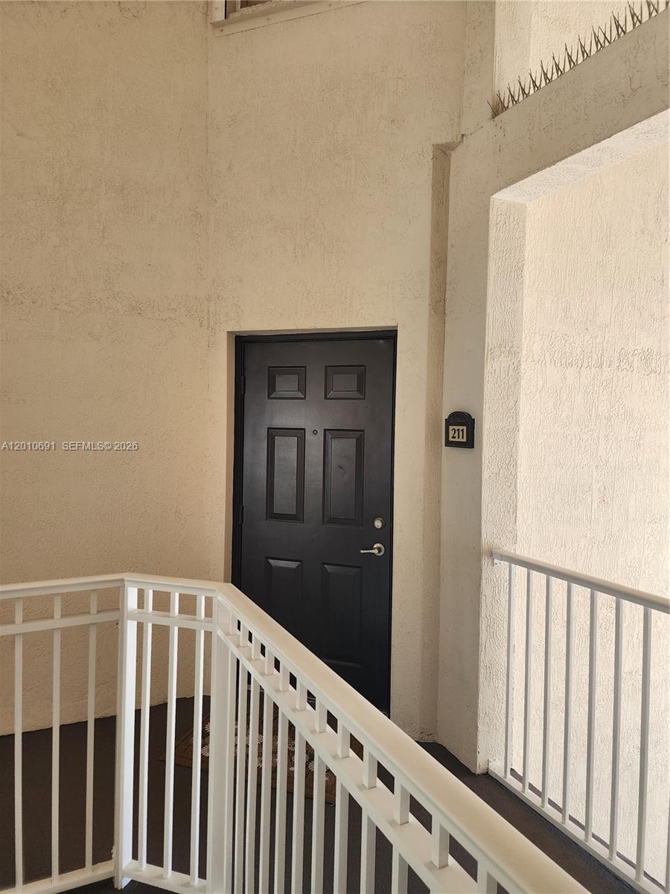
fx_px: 594
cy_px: 447
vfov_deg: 73.9
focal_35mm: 23
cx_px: 335
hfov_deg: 58.9
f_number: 1.8
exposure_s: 1/120
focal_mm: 6.4
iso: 200
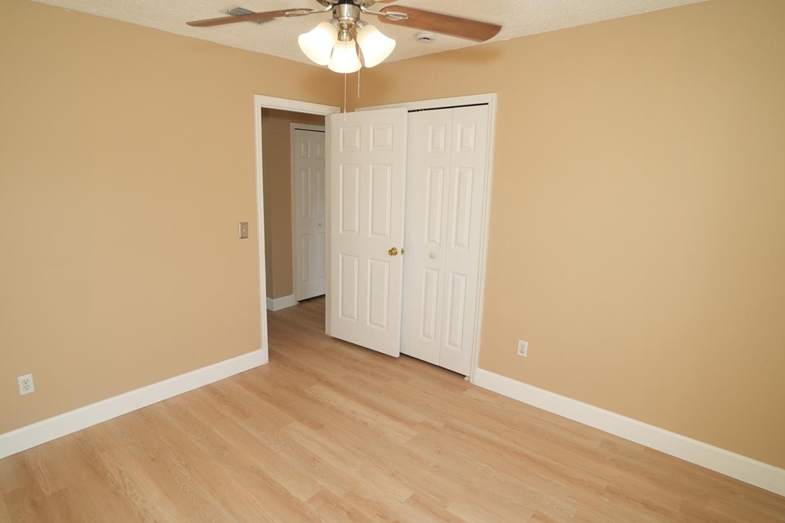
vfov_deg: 64.6
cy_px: 260
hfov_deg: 86.7
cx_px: 360
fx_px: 414
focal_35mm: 19
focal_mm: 10
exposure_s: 1/160
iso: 320
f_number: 4
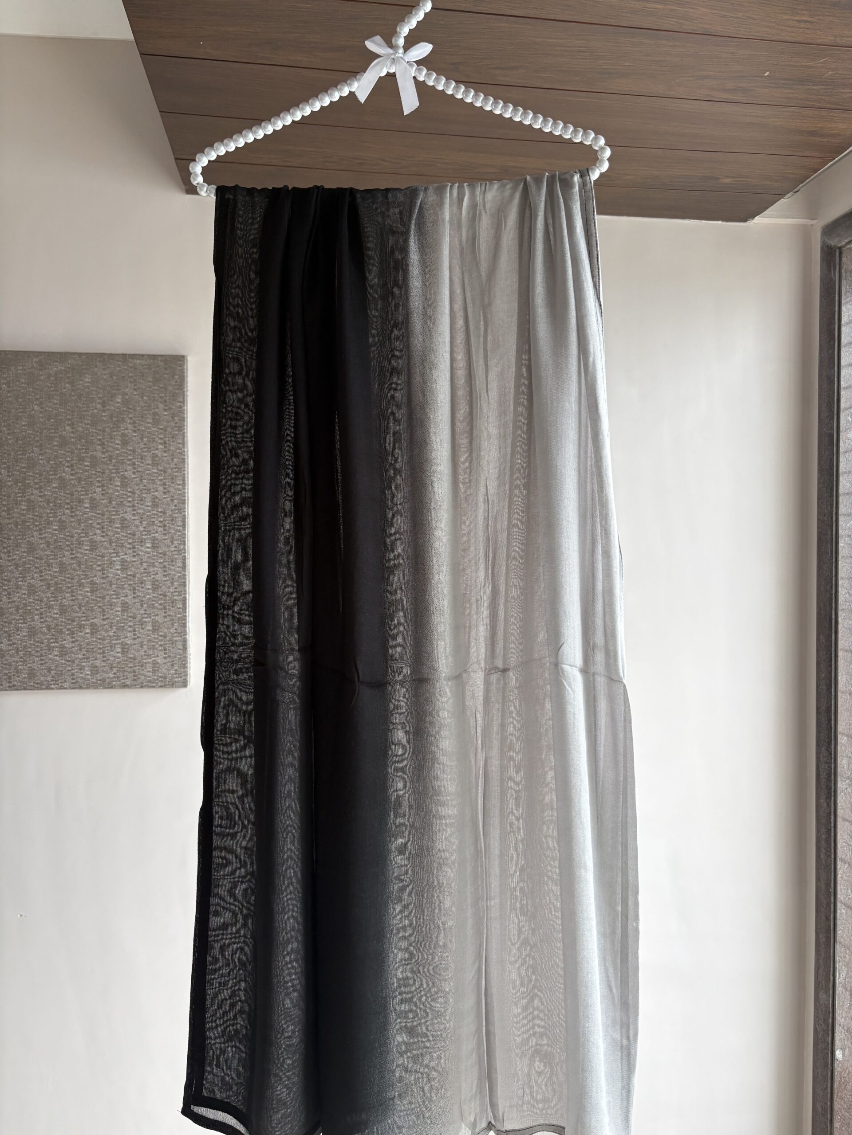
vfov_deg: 67.3
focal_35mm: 26
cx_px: 426
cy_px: 568
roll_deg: -0.1
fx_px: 853
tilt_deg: -1.1
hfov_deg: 53.1
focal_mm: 5.96
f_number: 1.6
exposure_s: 1/121
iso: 100
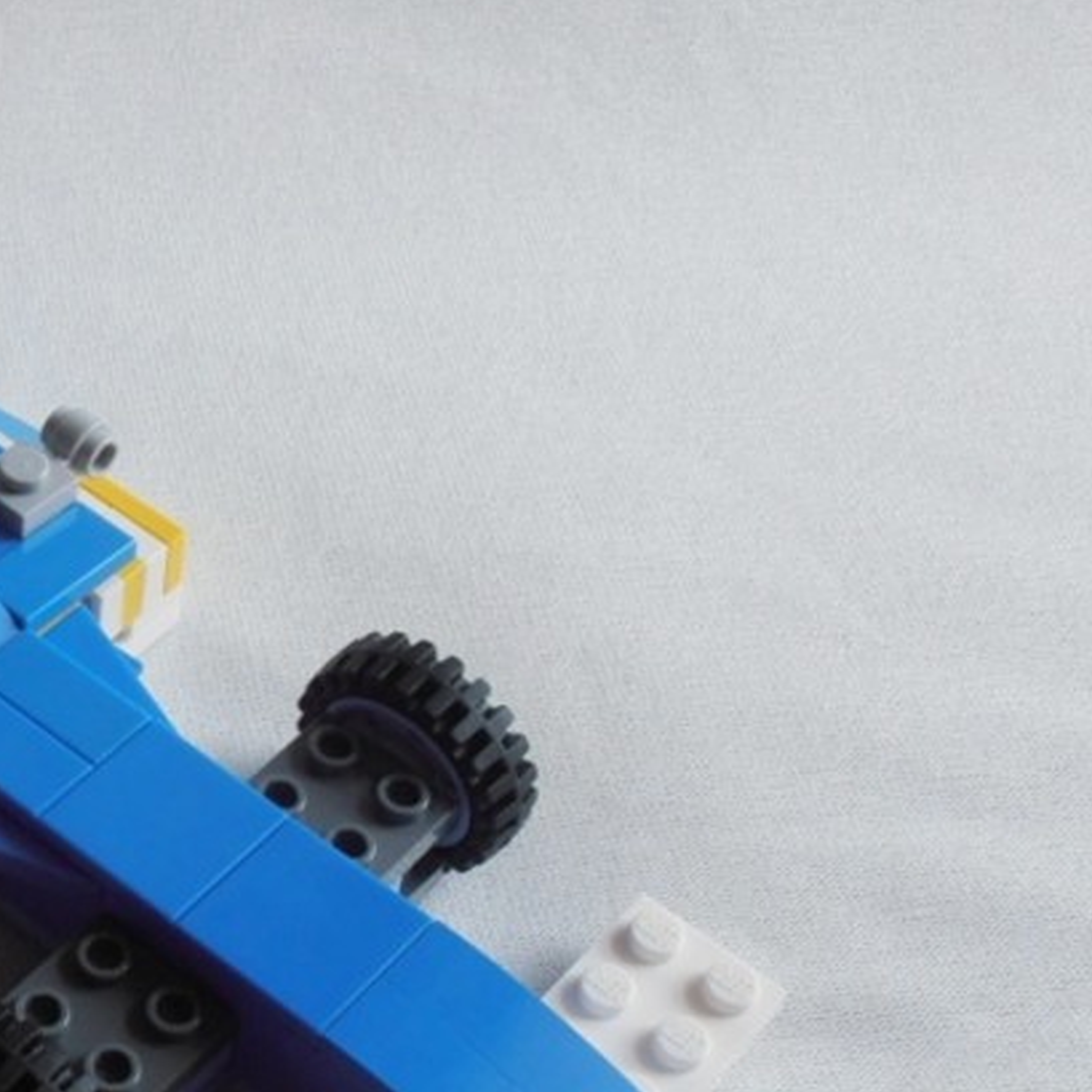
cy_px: 714
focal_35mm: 72
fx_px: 2570
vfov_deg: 23.9
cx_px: -53
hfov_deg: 22.8
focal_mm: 6.61
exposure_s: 1/160
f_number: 3.9
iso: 80
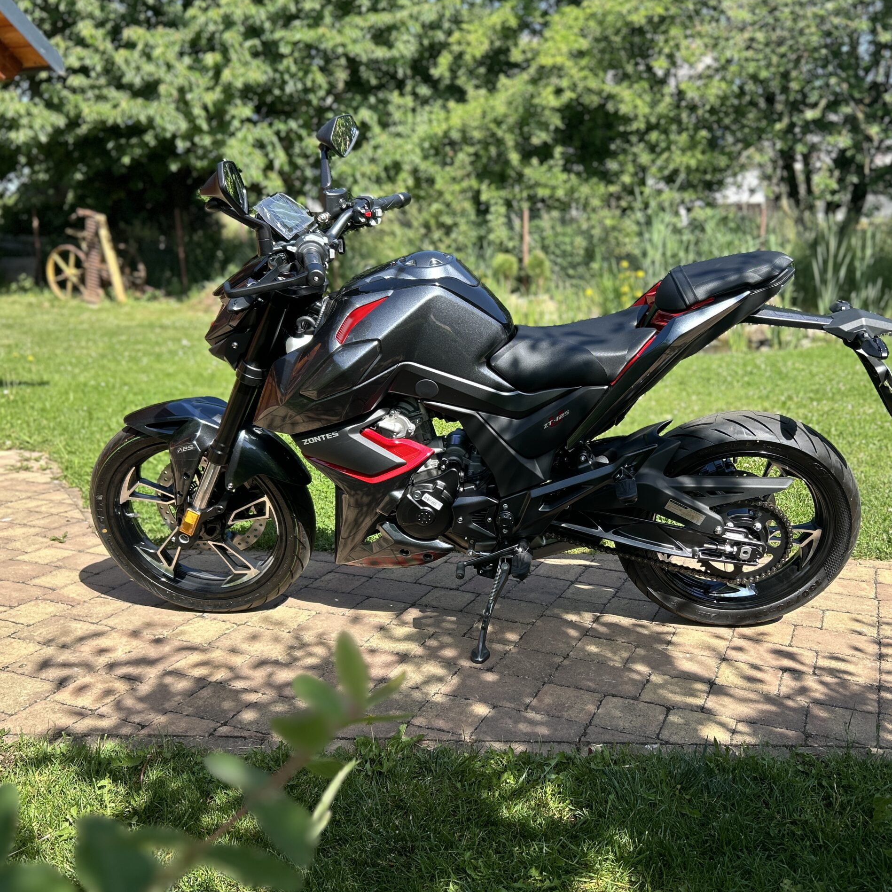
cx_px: 504
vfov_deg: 52.5
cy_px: 442
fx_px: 904
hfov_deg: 52.4
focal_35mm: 31
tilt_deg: -12.2
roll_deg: -0.1
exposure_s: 1/991
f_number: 1.5
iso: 50
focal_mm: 5.7
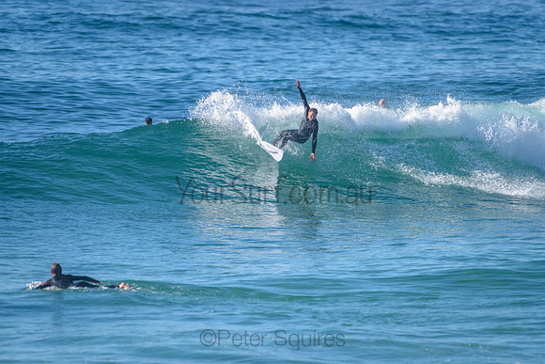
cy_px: 144
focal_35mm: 613
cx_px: 283
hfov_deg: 3.4
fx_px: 9279
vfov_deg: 2.2
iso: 250
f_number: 5.6
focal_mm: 500
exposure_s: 1/2000
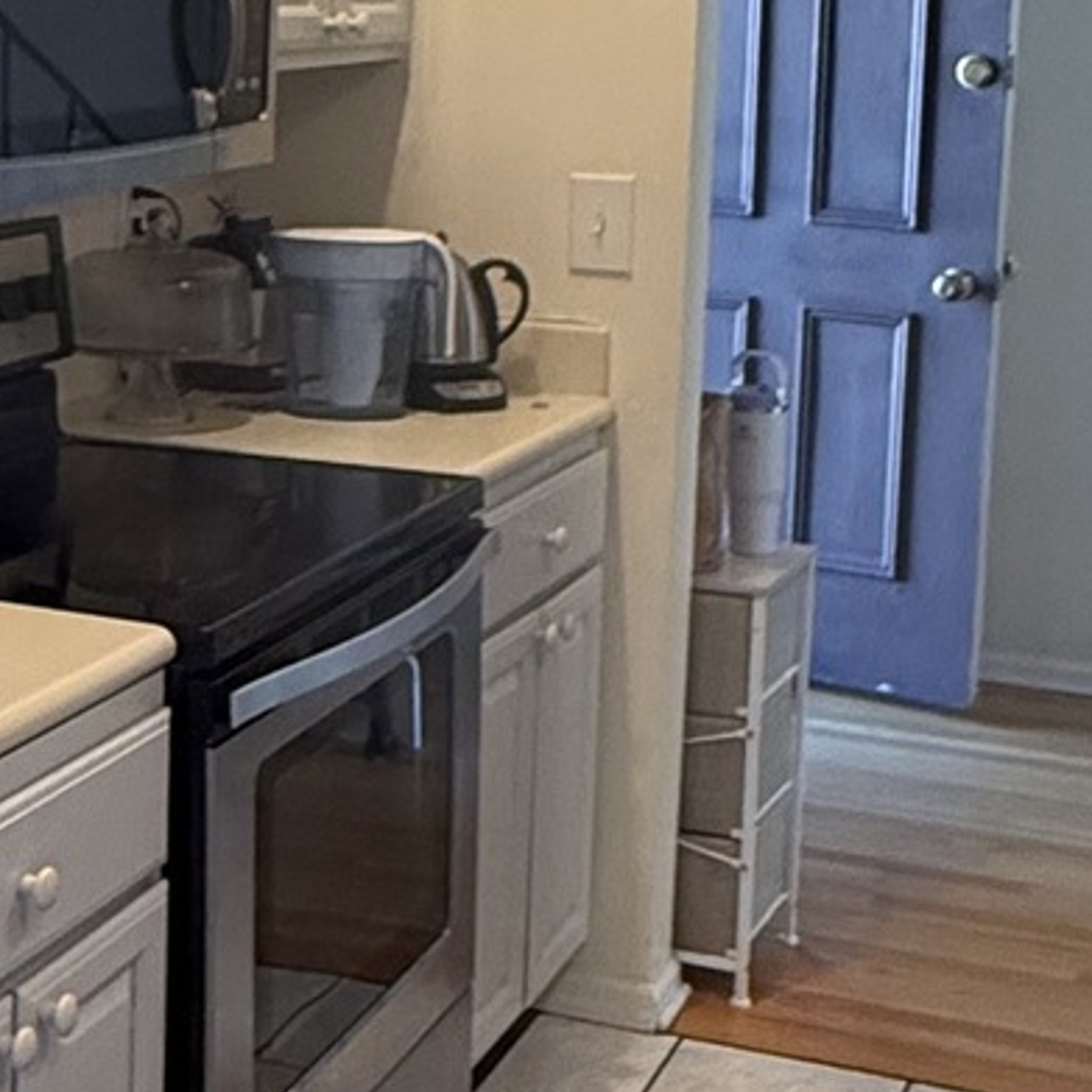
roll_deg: -0.8
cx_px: 226
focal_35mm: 73
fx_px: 2605
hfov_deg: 23.3
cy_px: 349
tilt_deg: -7.2
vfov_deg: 23.5
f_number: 2.2
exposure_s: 1/120
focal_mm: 2.22
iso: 400
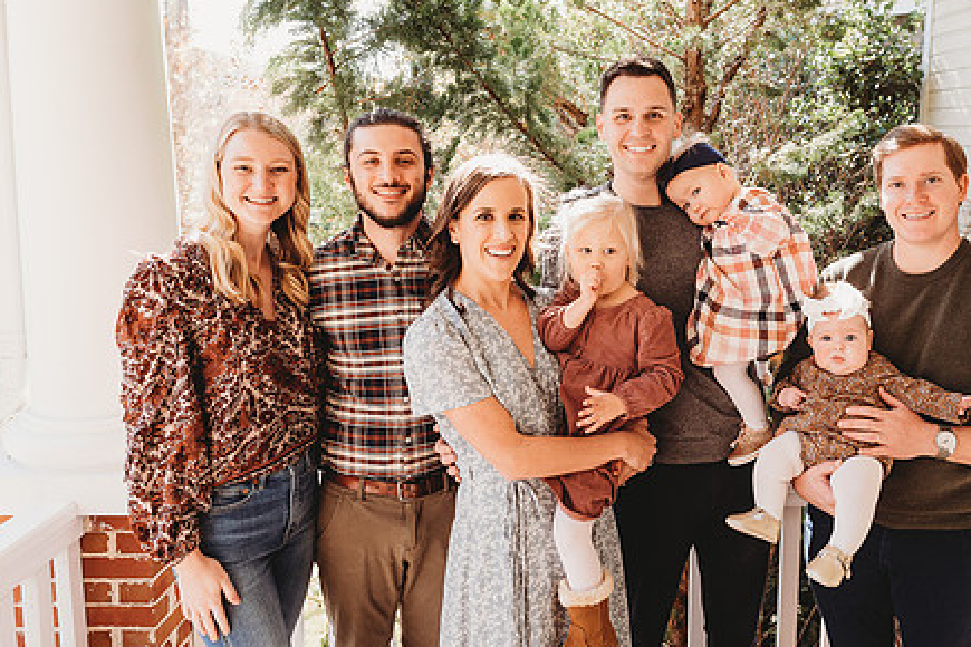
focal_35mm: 32
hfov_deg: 58.0
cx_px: 609
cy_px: 258
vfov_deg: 40.9
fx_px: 863
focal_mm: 24
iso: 400
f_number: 4.5
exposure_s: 1/200
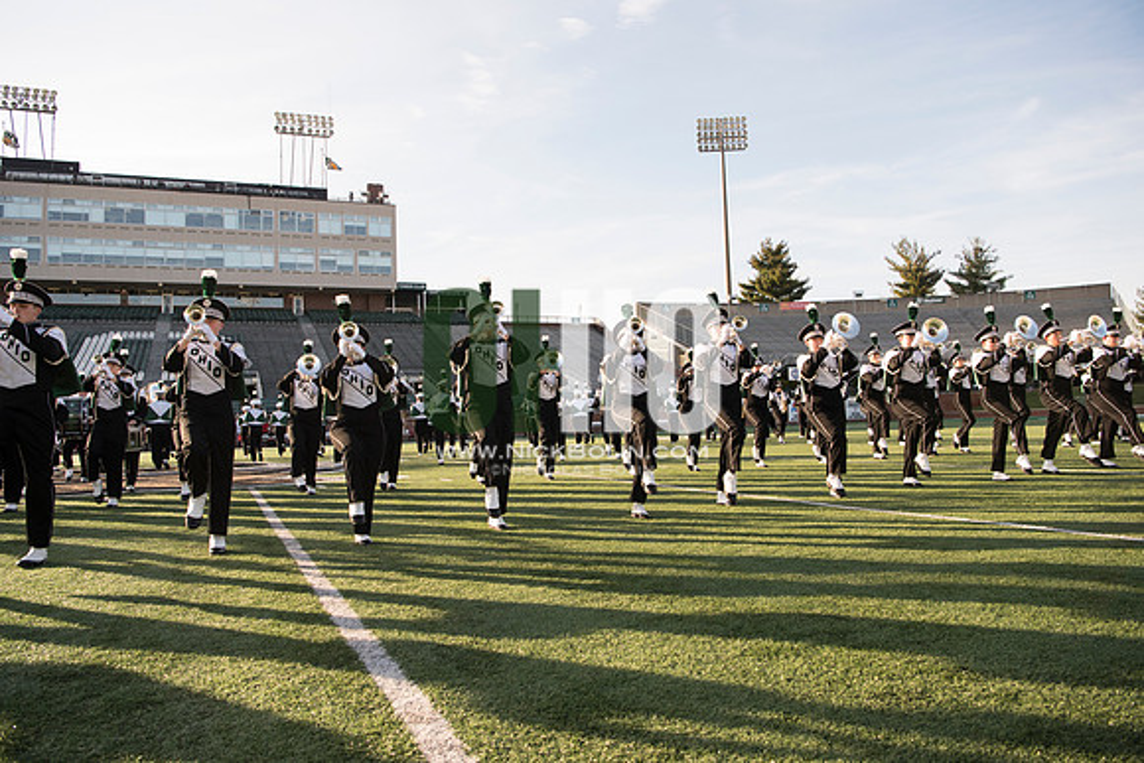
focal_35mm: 27
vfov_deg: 48.0
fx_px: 858
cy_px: 382
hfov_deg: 67.4
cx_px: 572
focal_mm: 27
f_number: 5
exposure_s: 1/640
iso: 320
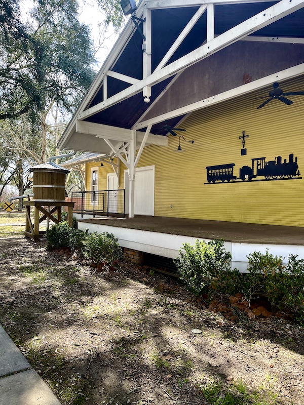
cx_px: 152
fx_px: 293
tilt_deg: -1.5
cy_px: 202
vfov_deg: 69.4
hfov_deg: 54.9
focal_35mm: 25
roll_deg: -2.0
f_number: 1.6
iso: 32
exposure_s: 1/396
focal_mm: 5.1
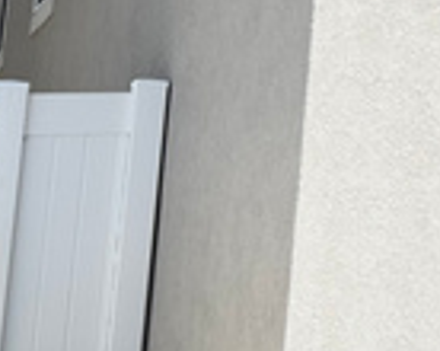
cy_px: -16
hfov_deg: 14.3
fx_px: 1417
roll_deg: -0.5
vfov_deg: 13.9
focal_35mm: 109
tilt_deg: +10.6
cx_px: 921
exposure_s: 1/1524
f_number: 1.78
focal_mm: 6.76
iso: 80
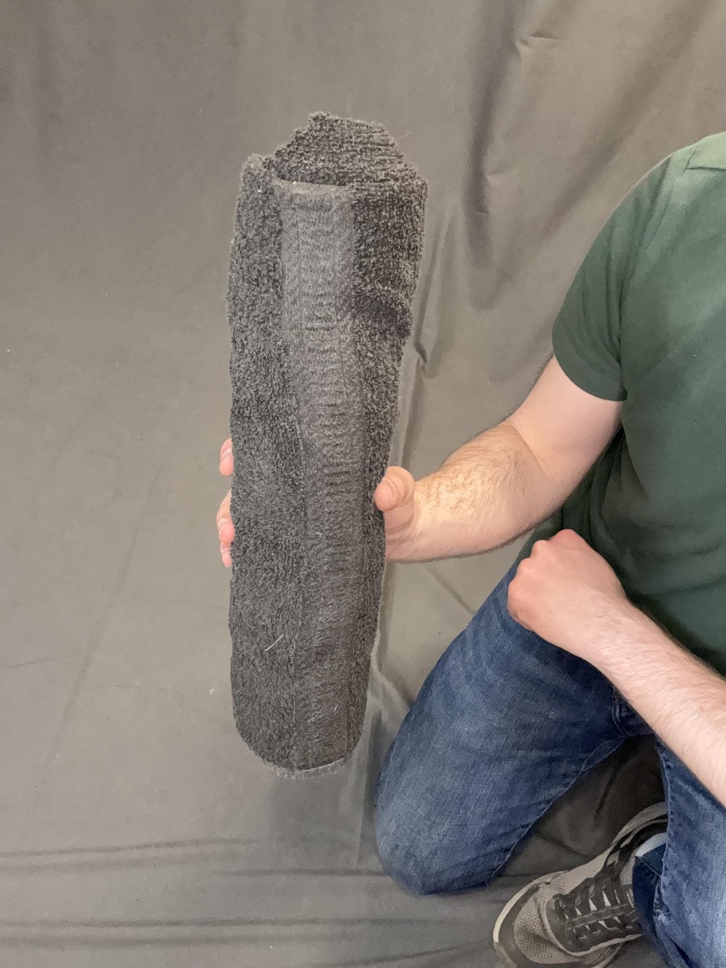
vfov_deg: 60.0
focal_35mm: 30
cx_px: 363
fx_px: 839
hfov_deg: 46.8
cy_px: 484
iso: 320
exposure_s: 1/60
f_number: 1.9
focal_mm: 2.69
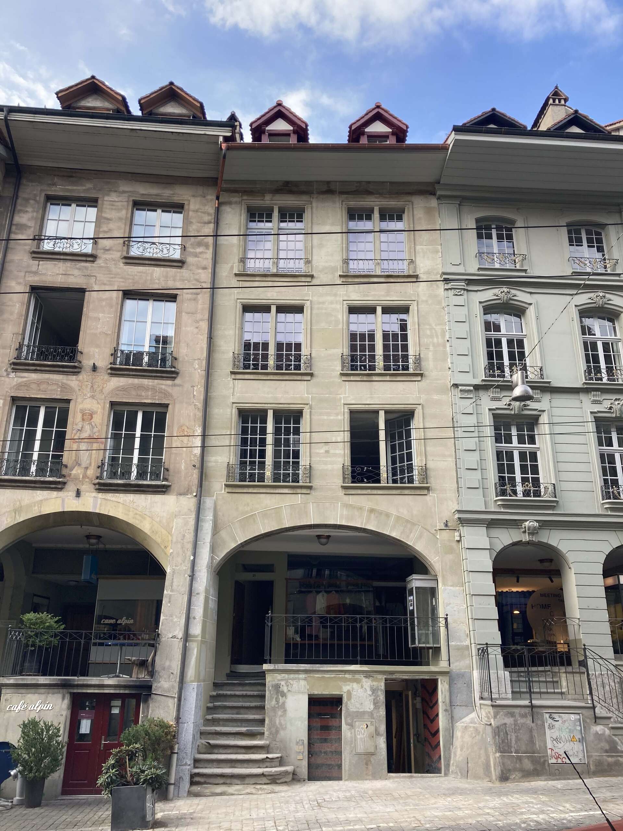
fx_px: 672
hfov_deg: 49.7
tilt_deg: +21.5
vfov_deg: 63.4
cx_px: 312
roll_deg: -1.7
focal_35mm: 28
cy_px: 416
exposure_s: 1/160
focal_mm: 3.99
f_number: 1.8
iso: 20
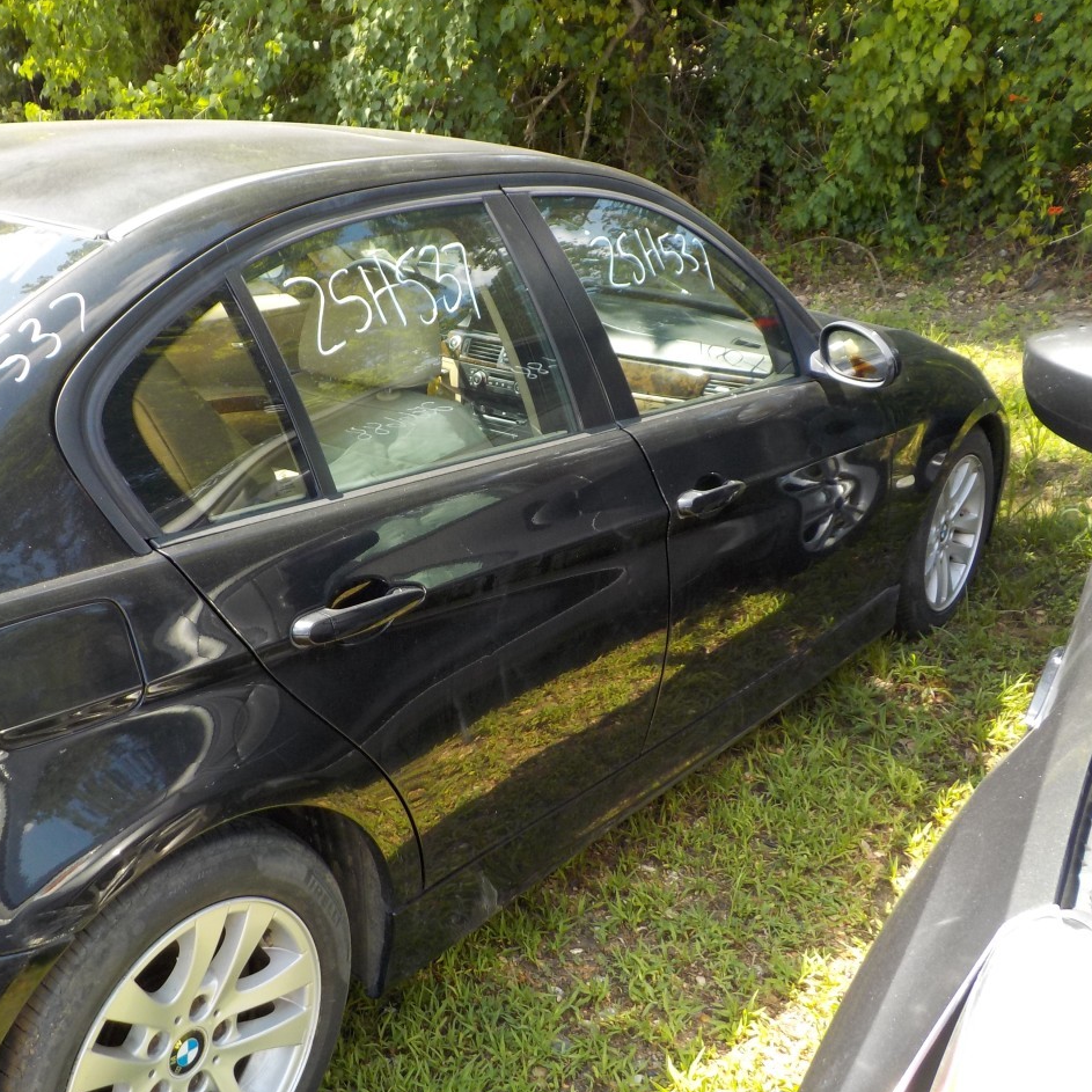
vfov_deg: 46.0
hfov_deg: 45.9
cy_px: 549
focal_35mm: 36
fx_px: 1285
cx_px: 463
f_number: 3.3
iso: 125
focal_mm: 4.1
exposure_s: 1/200
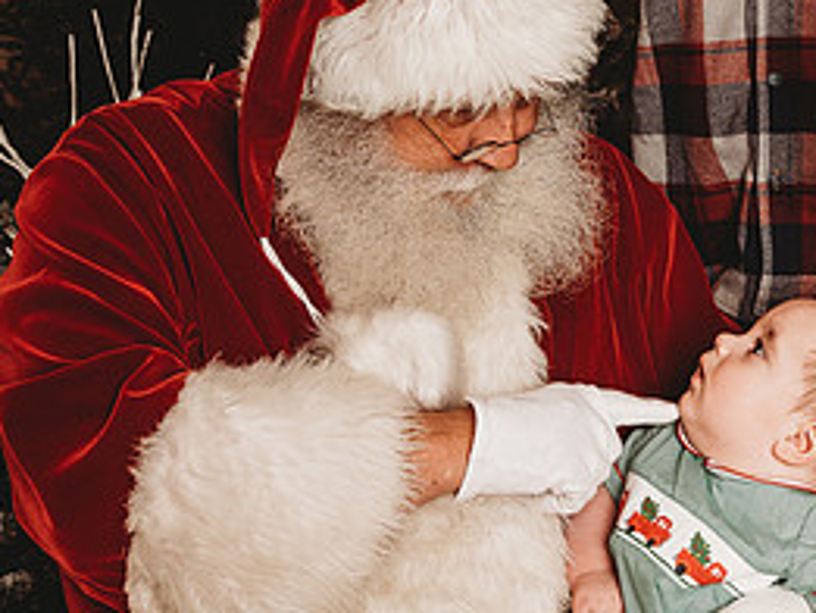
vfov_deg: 22.9
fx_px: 1509
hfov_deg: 29.4
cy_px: 292
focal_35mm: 64
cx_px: 682
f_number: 4
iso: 100
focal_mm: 30
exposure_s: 1/160
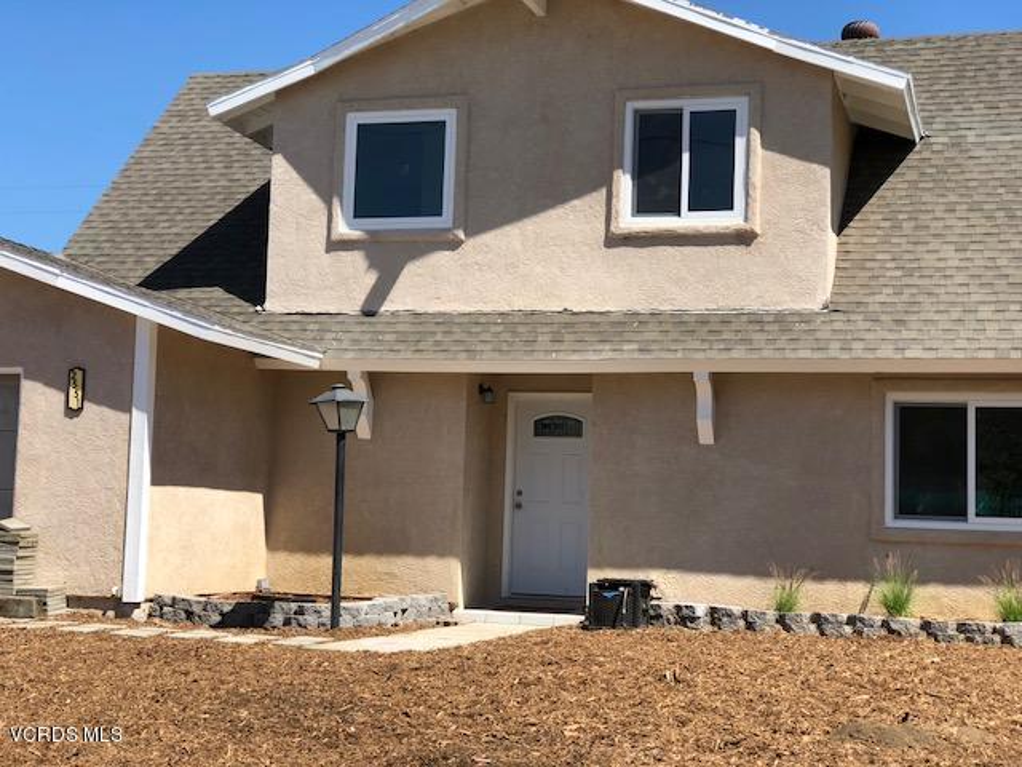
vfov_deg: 25.7
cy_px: 384
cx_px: 511
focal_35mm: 57
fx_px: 1683
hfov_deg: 33.8
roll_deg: -1.9
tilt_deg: +3.9
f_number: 2.8
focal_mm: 6.6
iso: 20
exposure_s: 1/666
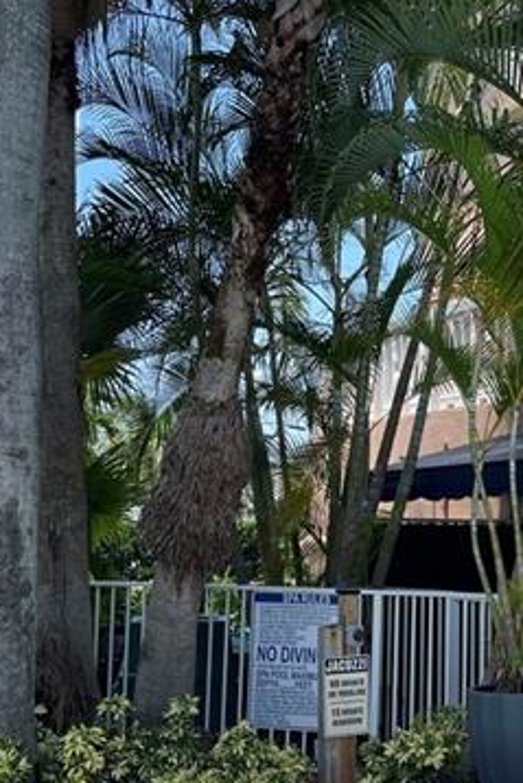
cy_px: 518
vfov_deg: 34.2
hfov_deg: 23.2
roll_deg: +0.5
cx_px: 387
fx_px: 1263
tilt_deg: -0.3
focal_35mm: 58
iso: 32
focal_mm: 5.1
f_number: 1.6
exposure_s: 1/1912
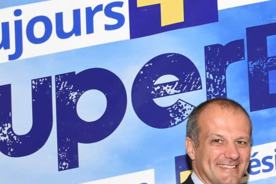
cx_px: 280
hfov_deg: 17.7
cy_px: 234
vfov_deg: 11.8
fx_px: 863
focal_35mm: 113
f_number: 6.3
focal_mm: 23
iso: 800
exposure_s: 1/80
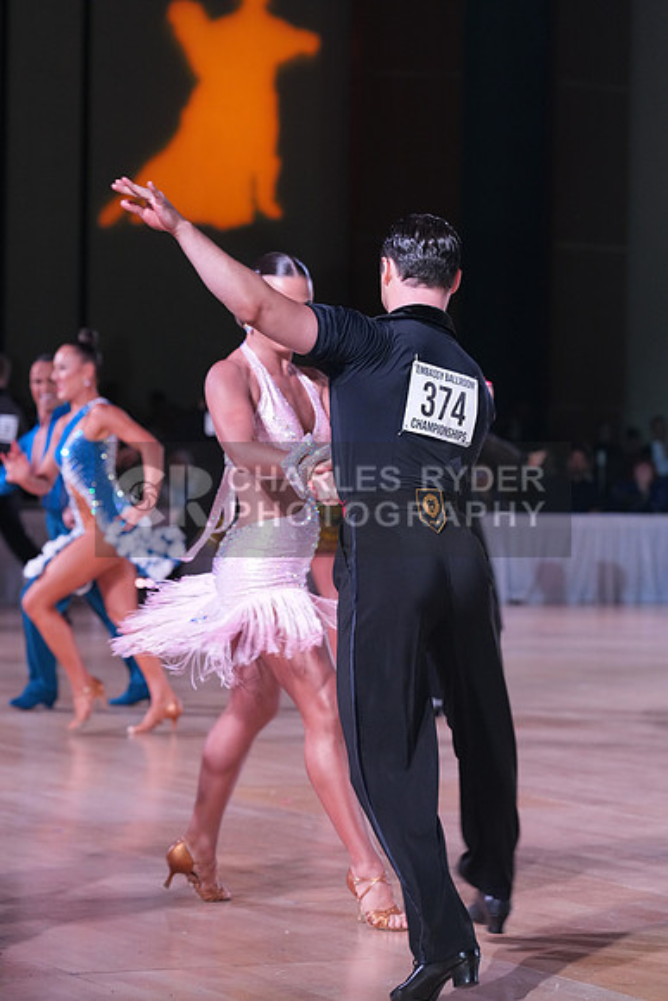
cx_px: 334
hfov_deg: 11.2
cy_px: 500
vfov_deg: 16.6
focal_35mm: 123
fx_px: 3421
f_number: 5
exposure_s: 1/250
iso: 3200
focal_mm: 123
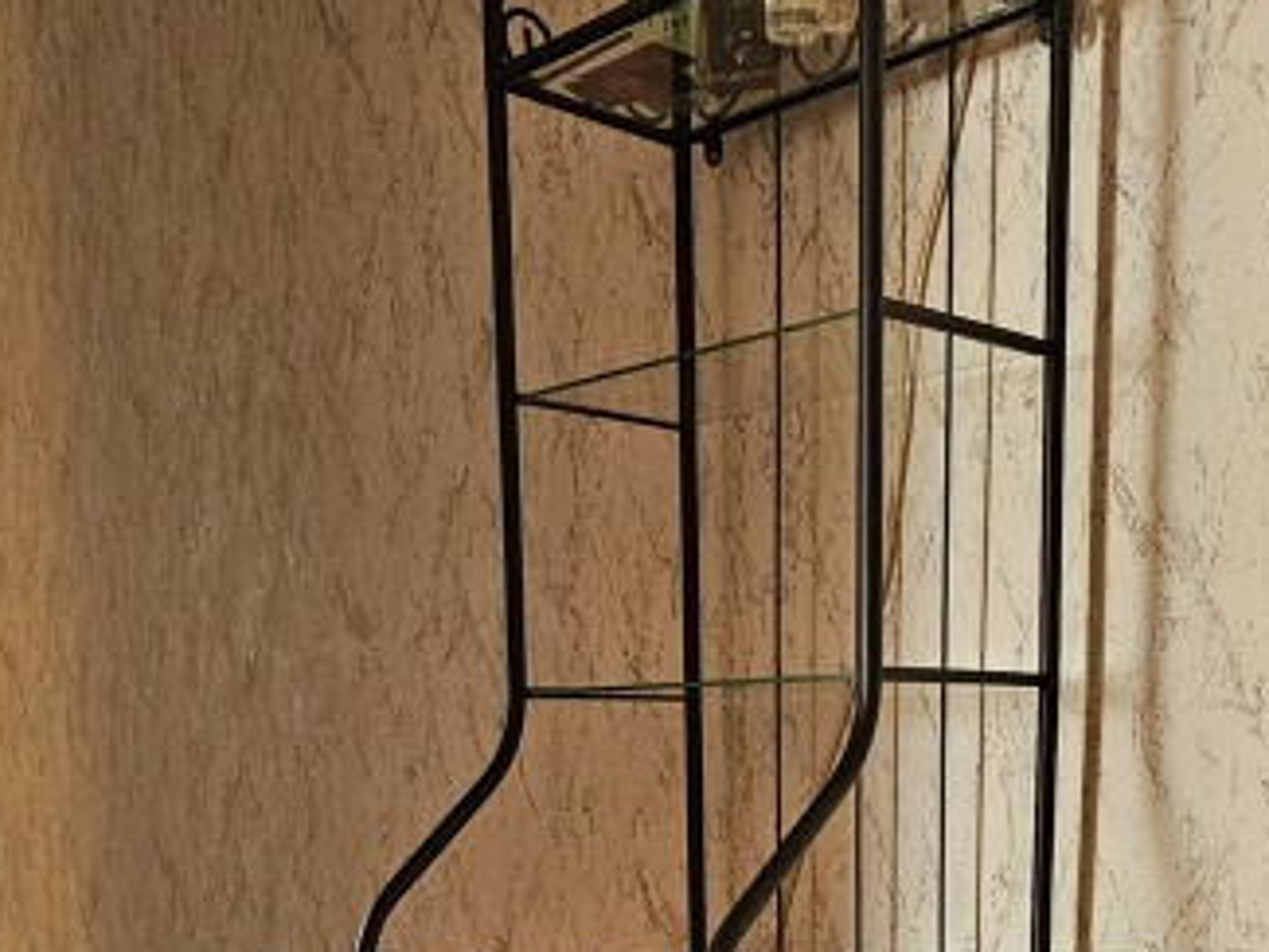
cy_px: 1057
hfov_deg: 45.6
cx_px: 726
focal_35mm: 41
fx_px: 1504
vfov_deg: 31.1
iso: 320
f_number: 2.2
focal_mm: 2.2
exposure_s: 1/50
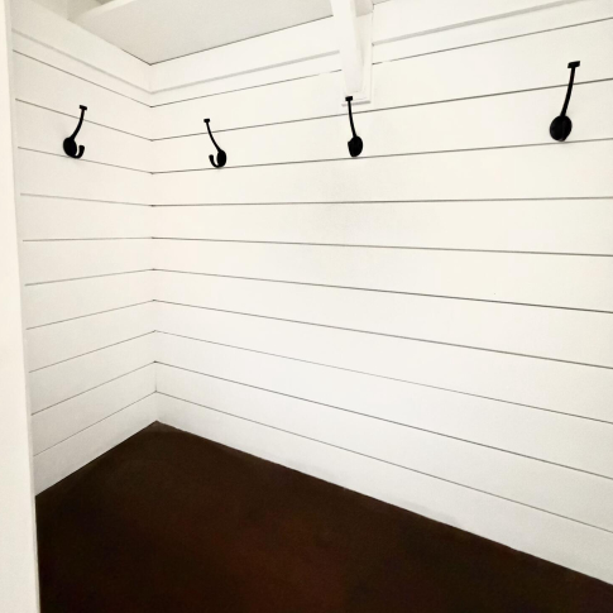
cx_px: 298
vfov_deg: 83.4
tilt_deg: -4.1
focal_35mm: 17
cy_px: 260
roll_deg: -0.9
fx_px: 341
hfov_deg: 83.9
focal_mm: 2.22
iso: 1250
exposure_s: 1/60
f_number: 2.2
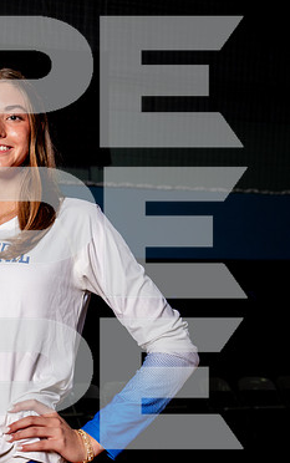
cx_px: -70
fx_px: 985
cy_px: 233
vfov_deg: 26.5
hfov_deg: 16.0
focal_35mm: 78
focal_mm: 47
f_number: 5.6
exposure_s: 1/200
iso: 250
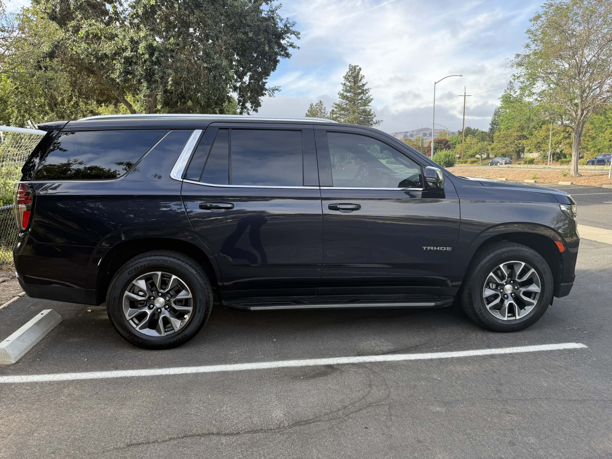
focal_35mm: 24
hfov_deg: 71.6
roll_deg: +1.4
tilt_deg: -9.3
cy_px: 230
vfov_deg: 56.8
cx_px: 306
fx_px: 424
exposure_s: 1/665
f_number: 1.78
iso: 100
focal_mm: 6.76
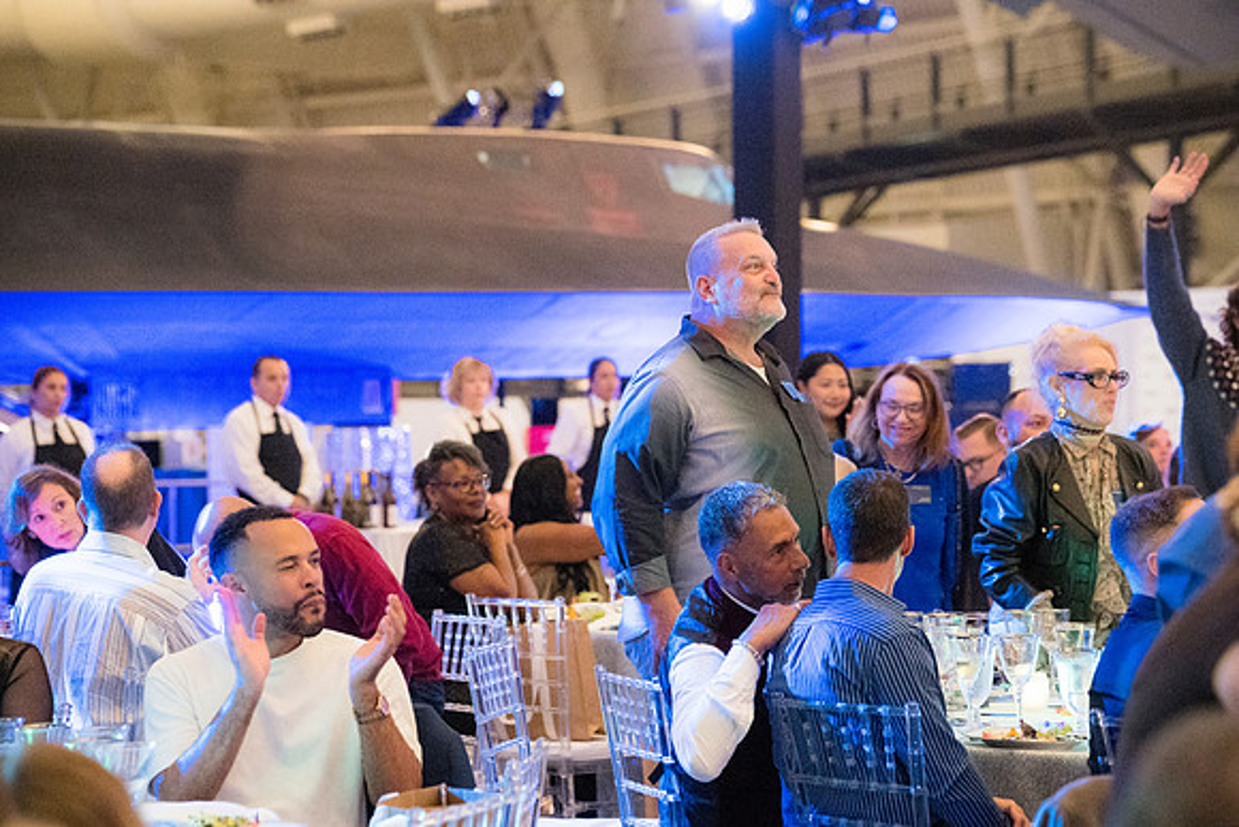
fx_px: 3546
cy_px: 414
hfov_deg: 19.8
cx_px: 620
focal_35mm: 103
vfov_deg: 13.3
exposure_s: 1/125
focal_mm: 103
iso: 12800
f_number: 4
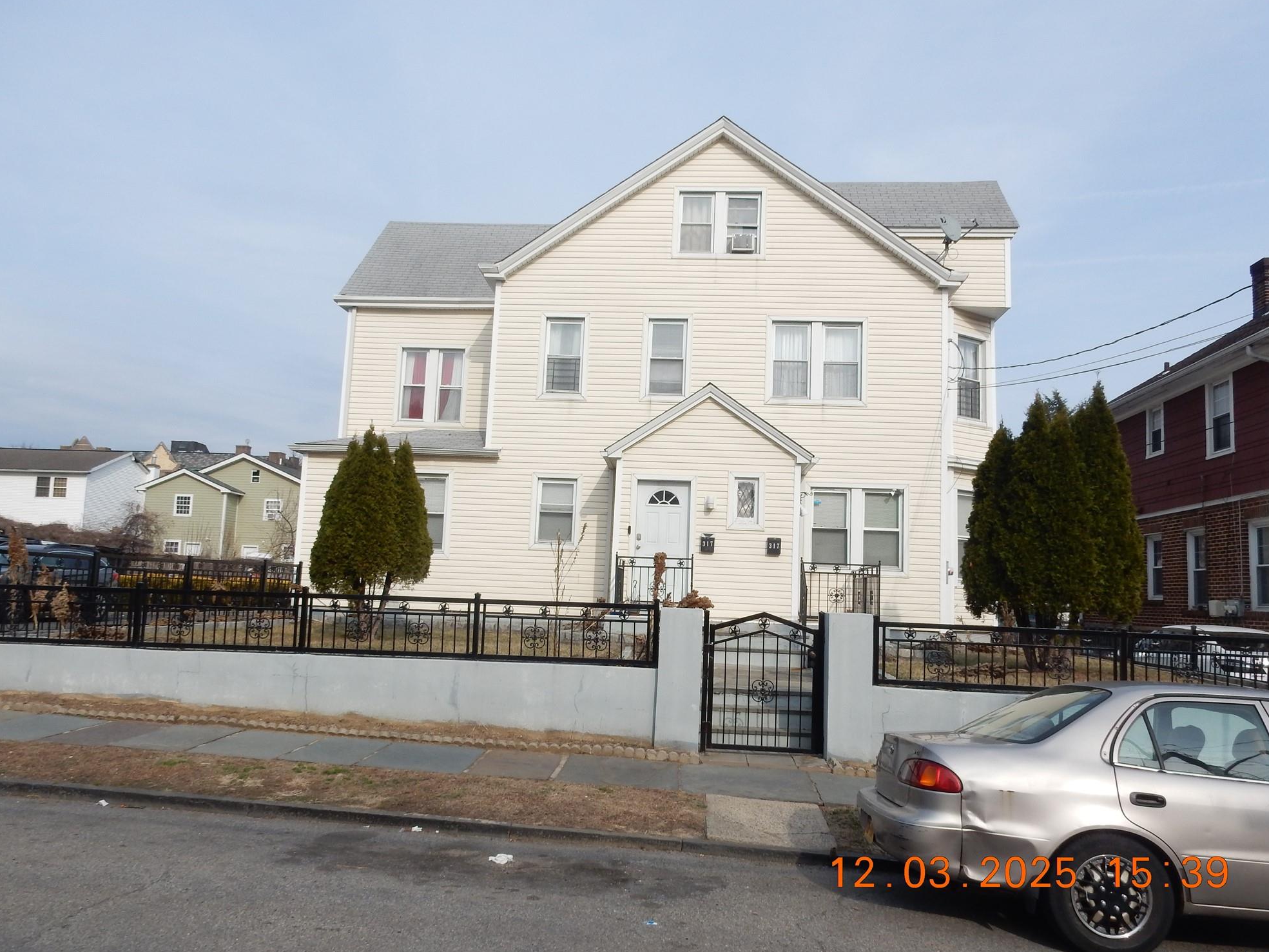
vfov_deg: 53.1
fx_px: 953
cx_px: 626
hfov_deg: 67.3
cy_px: 481
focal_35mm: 26
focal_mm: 4.5
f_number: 4.2
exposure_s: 1/1000
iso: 125
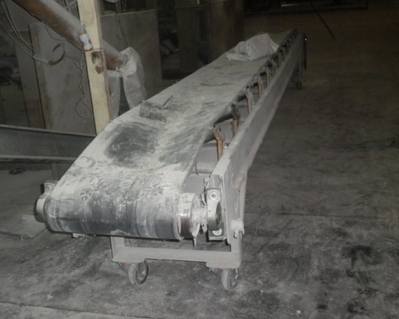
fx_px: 496
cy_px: 160
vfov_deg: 35.7
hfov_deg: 43.8
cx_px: 195
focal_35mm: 42
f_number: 3.3
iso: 250
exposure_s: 1/40
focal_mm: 7.1
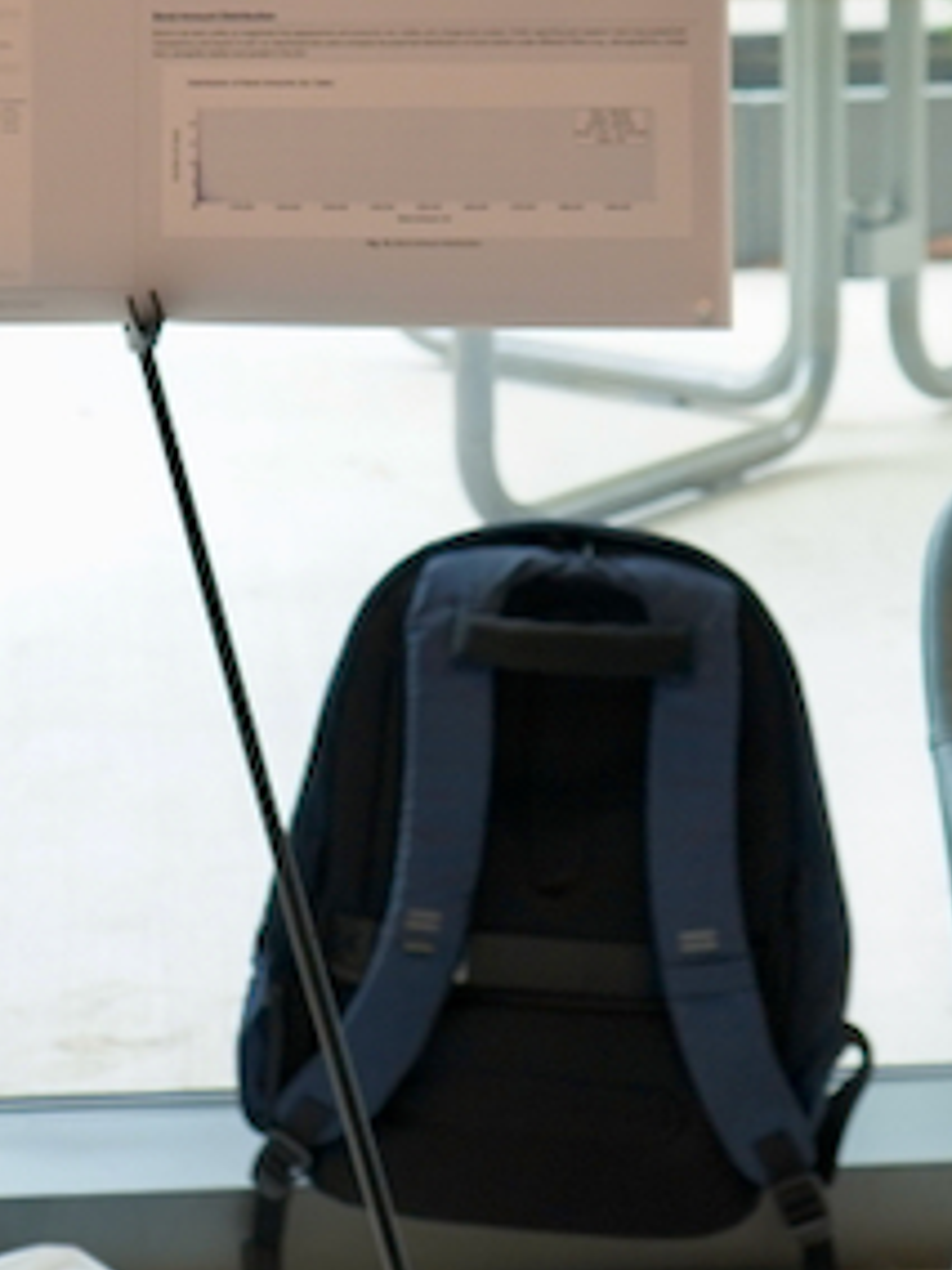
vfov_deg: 14.9
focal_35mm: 130
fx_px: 4767
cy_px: -36
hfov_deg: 11.4
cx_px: 241
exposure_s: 1/160
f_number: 4
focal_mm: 30
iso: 400
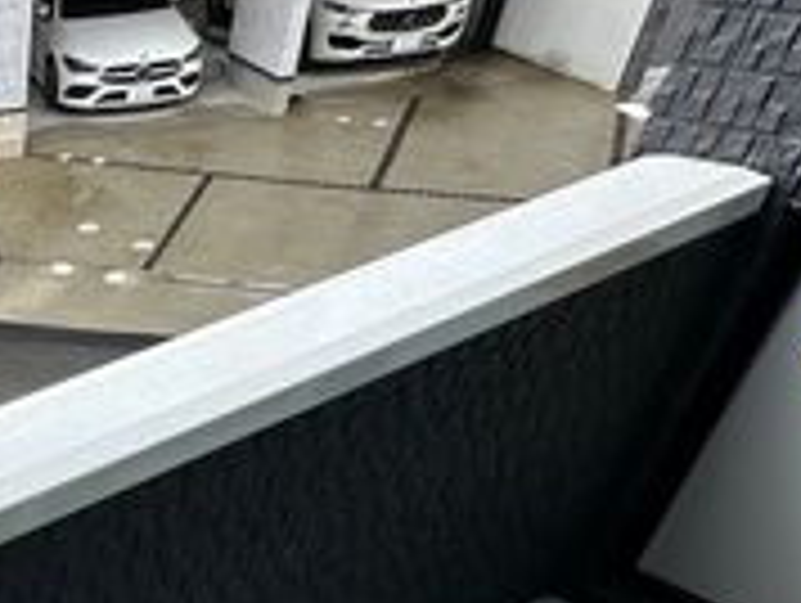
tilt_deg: -39.0
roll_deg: +7.5
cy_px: 594
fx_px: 1020
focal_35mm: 44
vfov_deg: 30.7
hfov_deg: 31.9
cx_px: -256
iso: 40
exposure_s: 1/1043
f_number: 2.2
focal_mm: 2.22
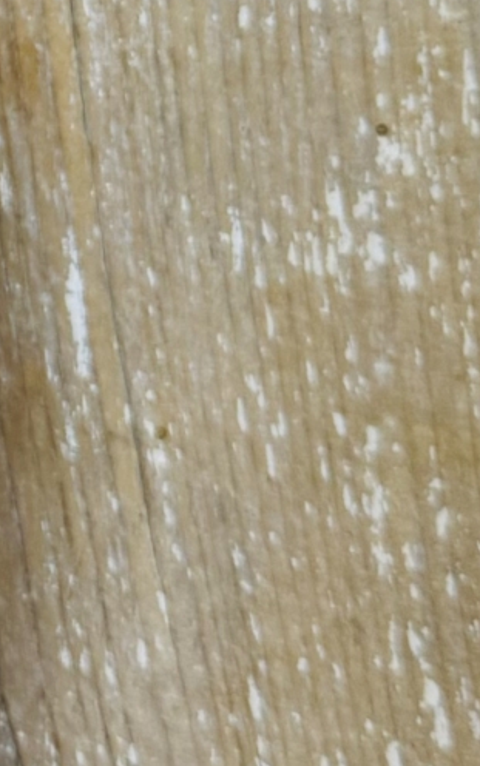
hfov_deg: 9.3
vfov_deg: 15.1
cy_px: -257
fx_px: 2740
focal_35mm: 131
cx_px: -512
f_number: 1.78
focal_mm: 6.76
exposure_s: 1/178
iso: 64
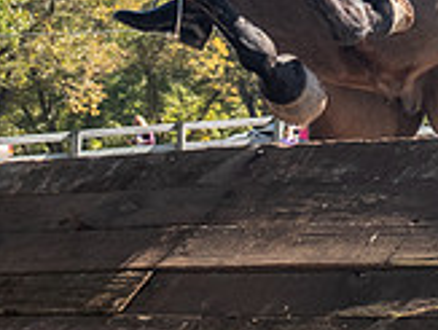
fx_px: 2866
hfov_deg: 8.7
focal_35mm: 226
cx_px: 384
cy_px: -88
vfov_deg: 6.5
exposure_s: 1/320
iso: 400
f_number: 4
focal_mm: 32
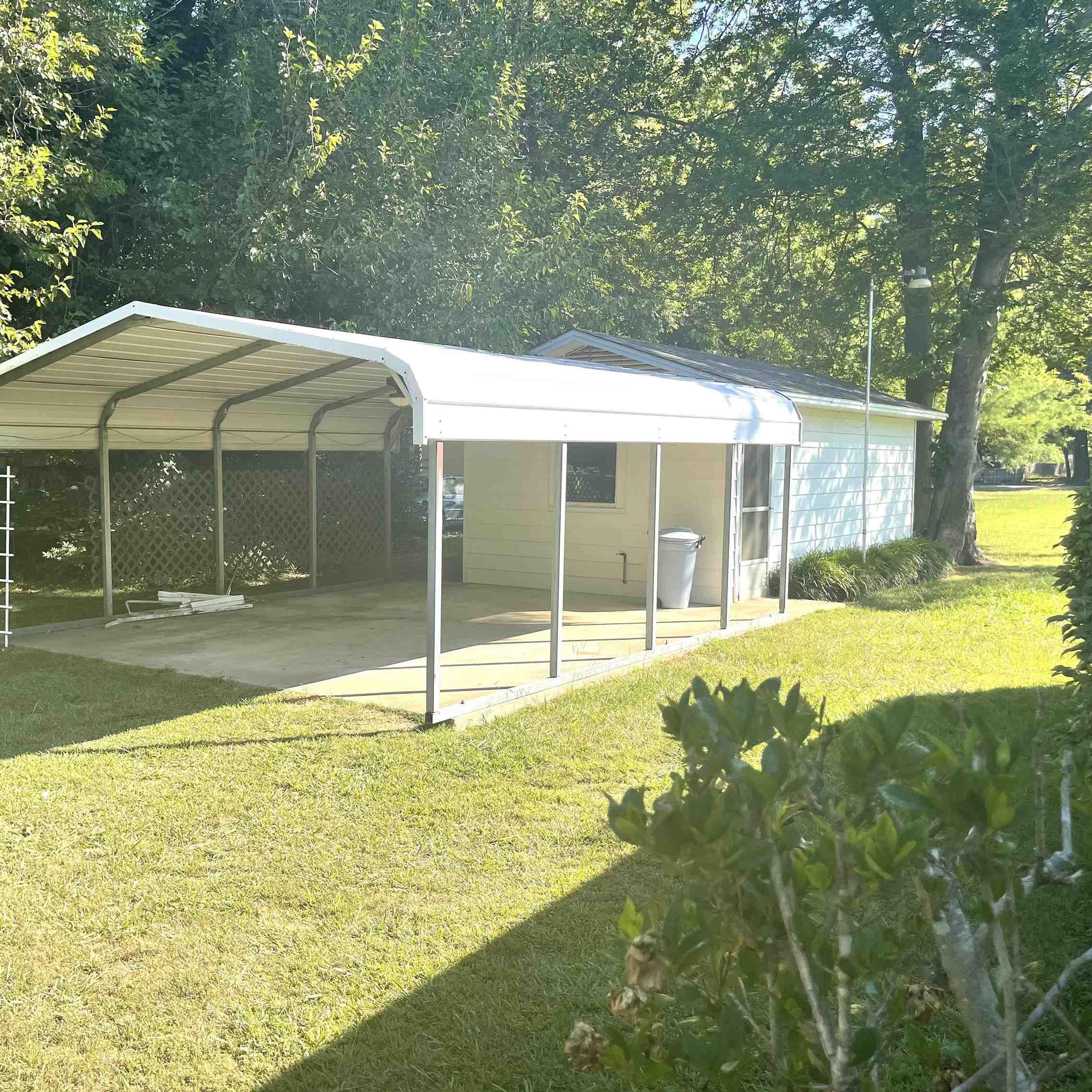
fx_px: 1106
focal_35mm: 31
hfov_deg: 52.1
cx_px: 430
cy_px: 550
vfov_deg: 52.5
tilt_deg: -5.6
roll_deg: +0.1
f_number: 1.6
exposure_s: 1/2288
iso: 32
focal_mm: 5.1
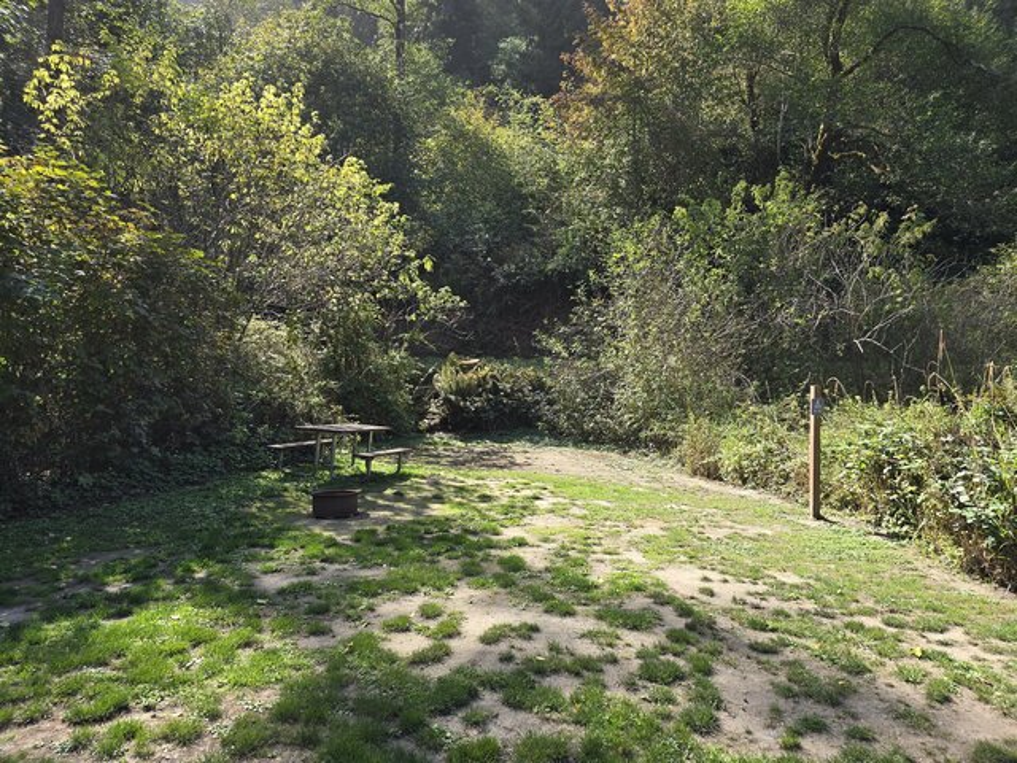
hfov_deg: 73.9
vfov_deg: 58.9
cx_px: 508
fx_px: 676
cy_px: 382
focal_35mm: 23
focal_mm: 6.3
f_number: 1.7
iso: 12
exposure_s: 1/184
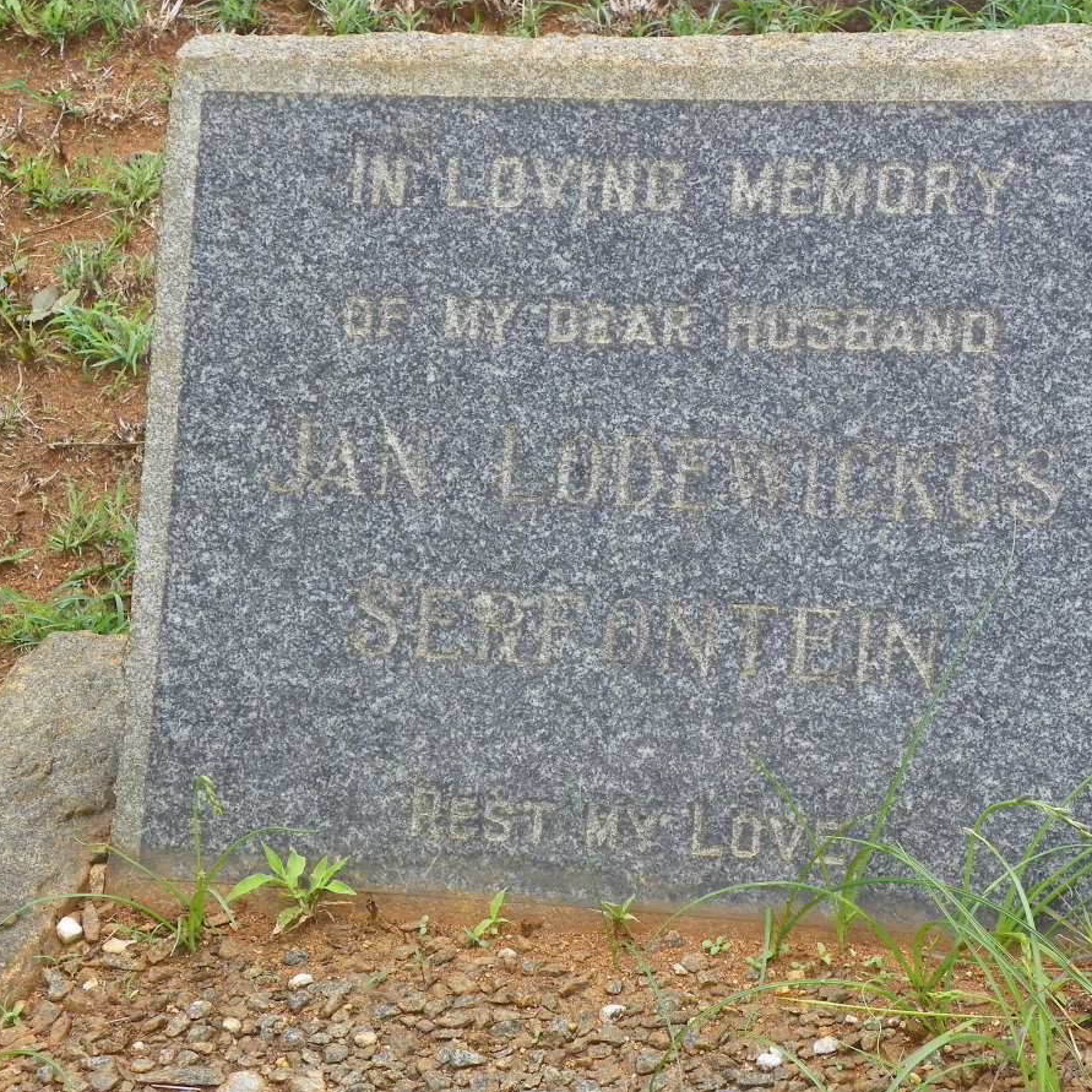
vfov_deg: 14.7
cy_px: 543
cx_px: 631
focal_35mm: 119
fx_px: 4247
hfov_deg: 14.6
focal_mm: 17.8
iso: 64
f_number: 4.5
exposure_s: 1/160
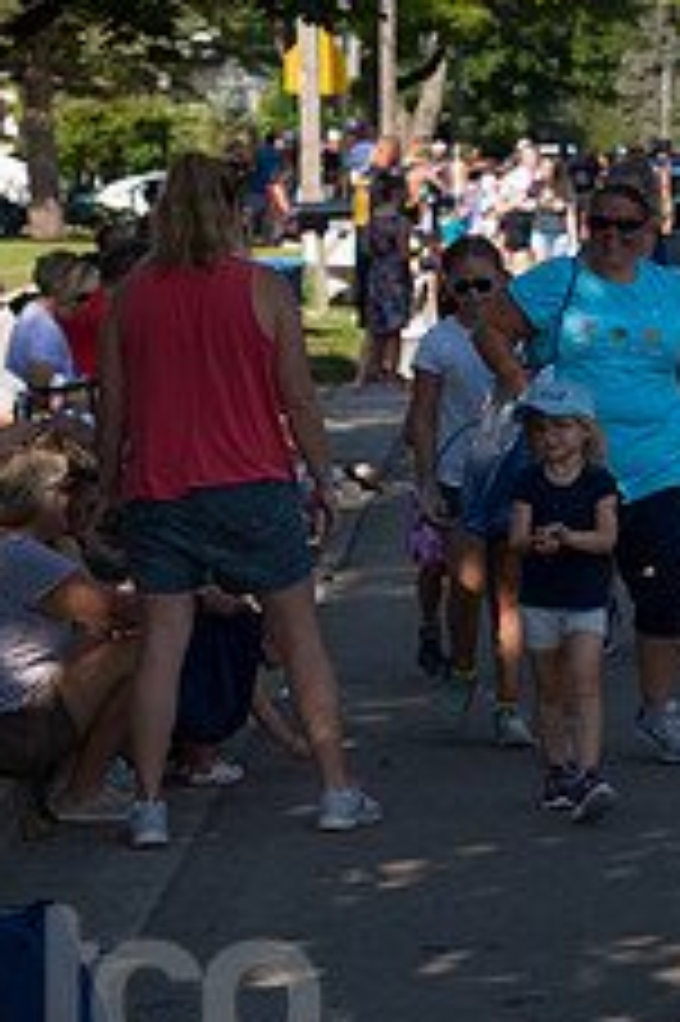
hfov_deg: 7.6
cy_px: 434
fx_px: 5079
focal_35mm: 179
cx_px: 824
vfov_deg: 11.5
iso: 320
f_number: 6.3
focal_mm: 70
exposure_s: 1/800
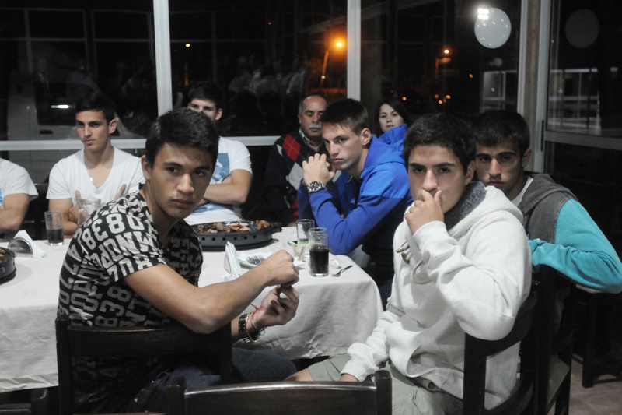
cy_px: 208
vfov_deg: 31.9
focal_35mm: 42
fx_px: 725
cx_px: 311
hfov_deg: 46.4
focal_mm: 28
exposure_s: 1/80
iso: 2000
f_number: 2.8
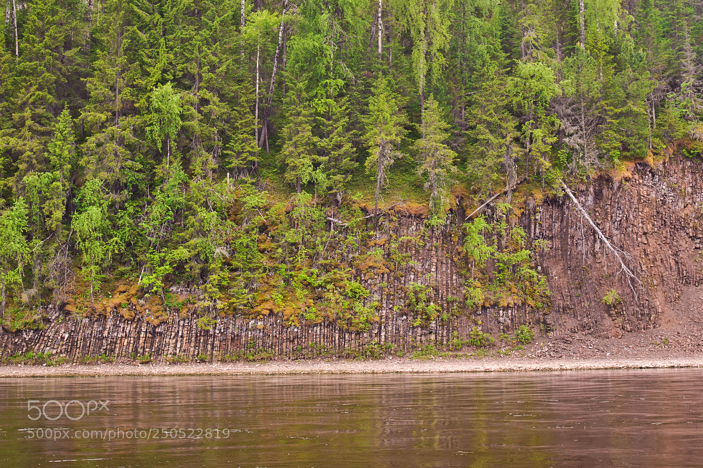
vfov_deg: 43.6
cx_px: 352
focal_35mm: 30
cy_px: 234
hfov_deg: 62.0
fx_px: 586
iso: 200
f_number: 10
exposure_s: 1/60
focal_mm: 30
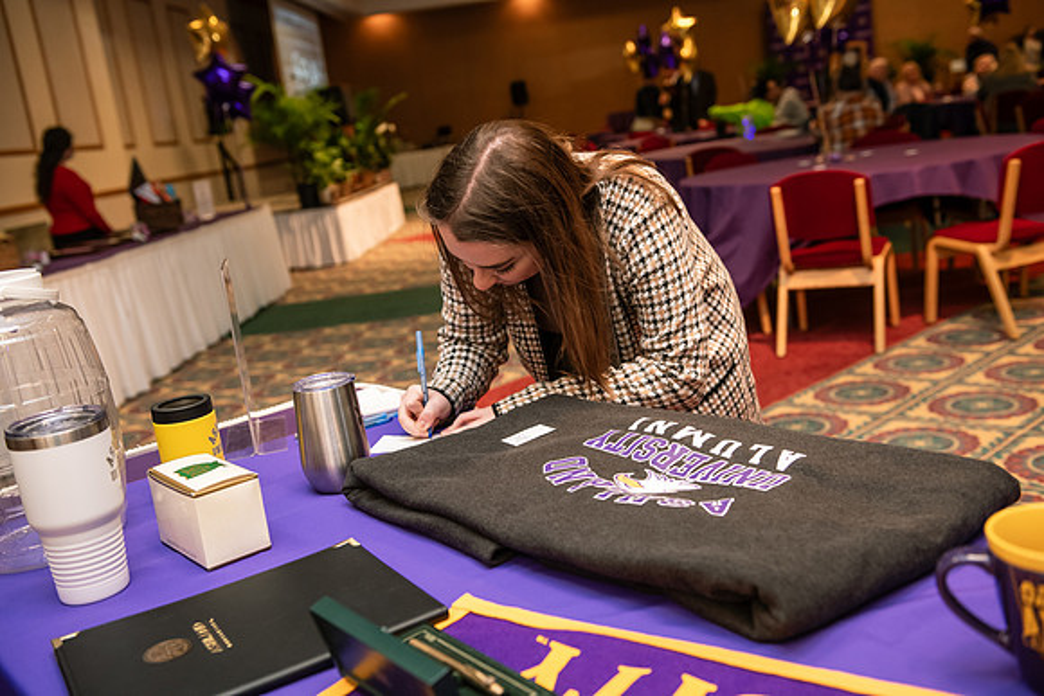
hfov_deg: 50.7
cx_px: 522
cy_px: 348
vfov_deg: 35.1
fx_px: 1102
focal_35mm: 38
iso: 1600
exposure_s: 1/160
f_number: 3.5
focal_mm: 38
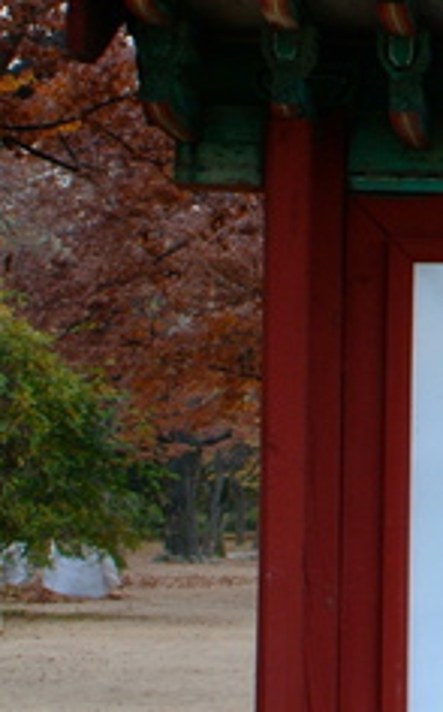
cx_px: 875
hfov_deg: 9.6
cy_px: 308
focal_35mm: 127
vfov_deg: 16.4
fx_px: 2459
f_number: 4
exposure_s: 1/60
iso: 400
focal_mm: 28
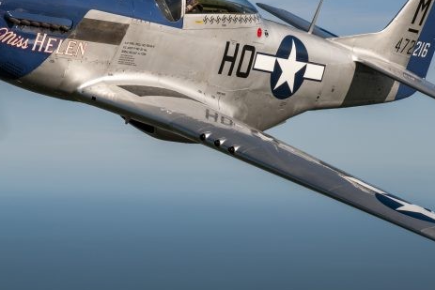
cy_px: 91
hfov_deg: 10.9
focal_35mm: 188
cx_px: 173
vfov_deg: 7.3
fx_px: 2272
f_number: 14
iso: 100
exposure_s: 1/125
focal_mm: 85
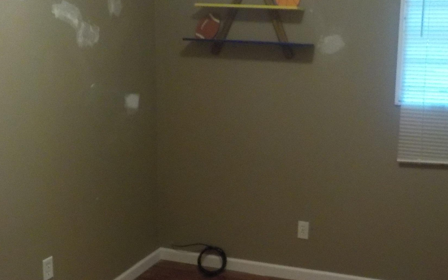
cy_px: 162
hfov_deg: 45.1
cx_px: 261
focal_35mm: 44
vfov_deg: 29.2
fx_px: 537
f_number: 3.3
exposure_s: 1/15
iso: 800
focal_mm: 4.1
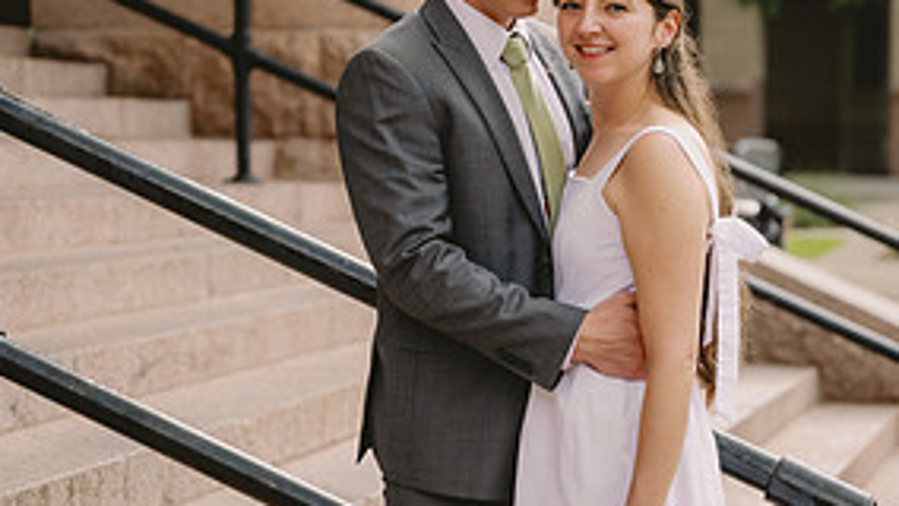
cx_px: 472
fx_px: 2766
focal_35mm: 116
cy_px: 193
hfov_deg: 18.5
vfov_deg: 10.5
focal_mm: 70
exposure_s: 1/2500
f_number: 2.8
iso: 400
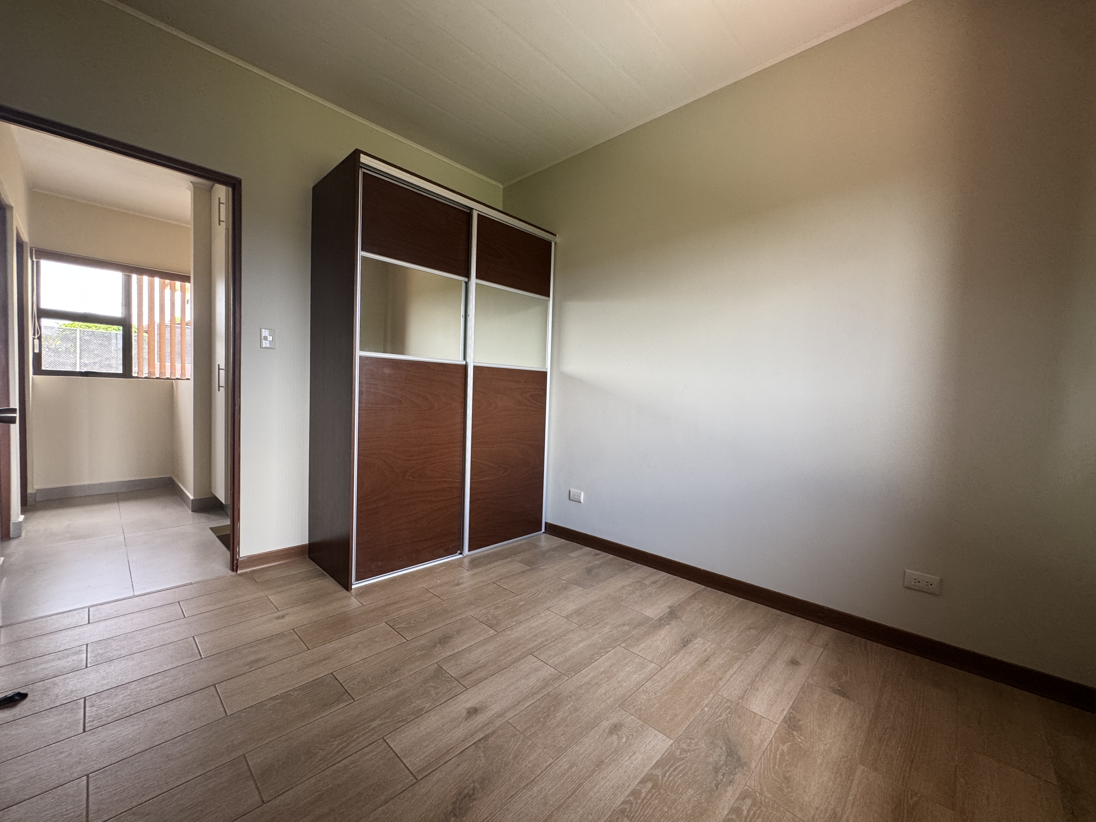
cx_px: 548
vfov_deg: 85.7
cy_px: 411
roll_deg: -1.3
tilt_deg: -2.1
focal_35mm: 14
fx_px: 443
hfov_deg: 102.1
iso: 200
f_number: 2.2
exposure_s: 1/99
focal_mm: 2.22
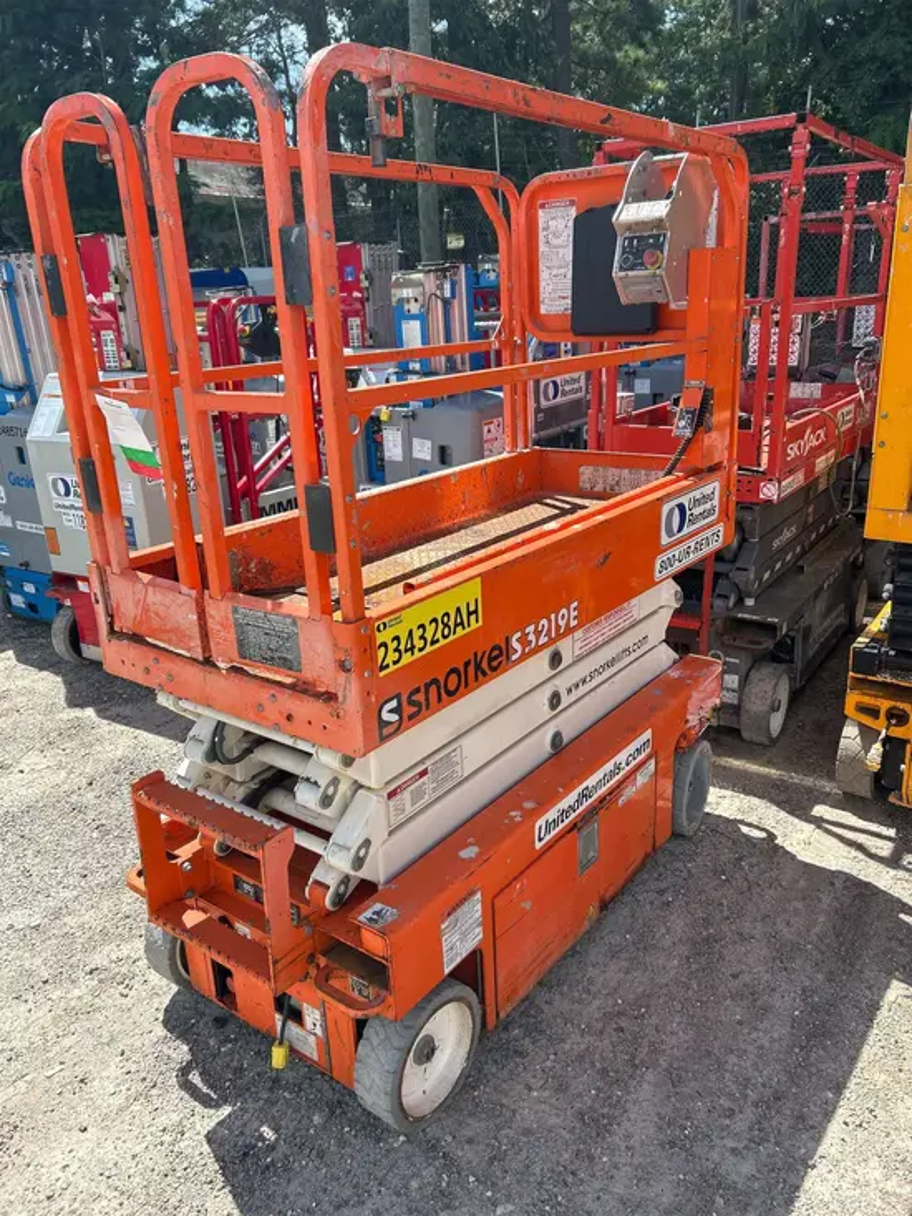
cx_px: 456
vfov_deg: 67.3
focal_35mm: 26
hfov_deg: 53.1
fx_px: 913
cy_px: 608
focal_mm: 5.7
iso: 50
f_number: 1.5
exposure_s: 1/2083
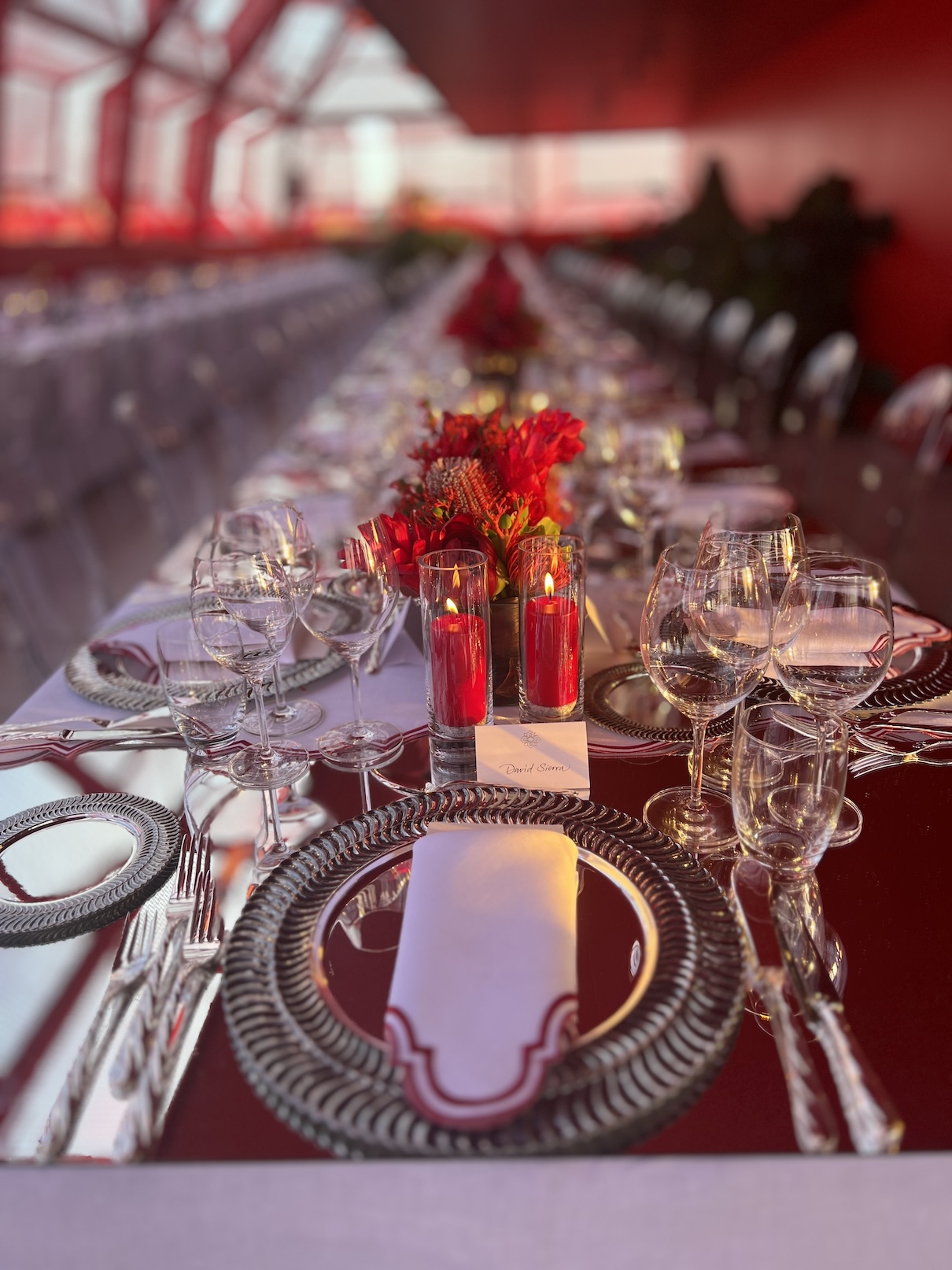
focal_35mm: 26
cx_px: 476
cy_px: 635
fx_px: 953
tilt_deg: -22.7
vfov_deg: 67.3
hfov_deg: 53.1
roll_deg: +2.0
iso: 32
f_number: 1.5
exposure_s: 1/121
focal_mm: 5.7
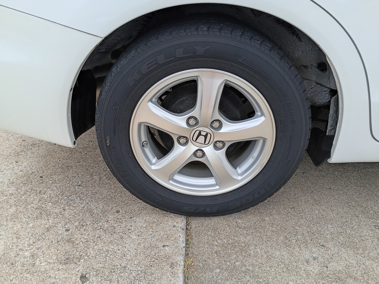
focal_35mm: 29
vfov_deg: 48.2
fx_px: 318
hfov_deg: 61.7
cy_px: 142
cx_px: 190
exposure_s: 1/399
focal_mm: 4.27
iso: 100
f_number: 1.8
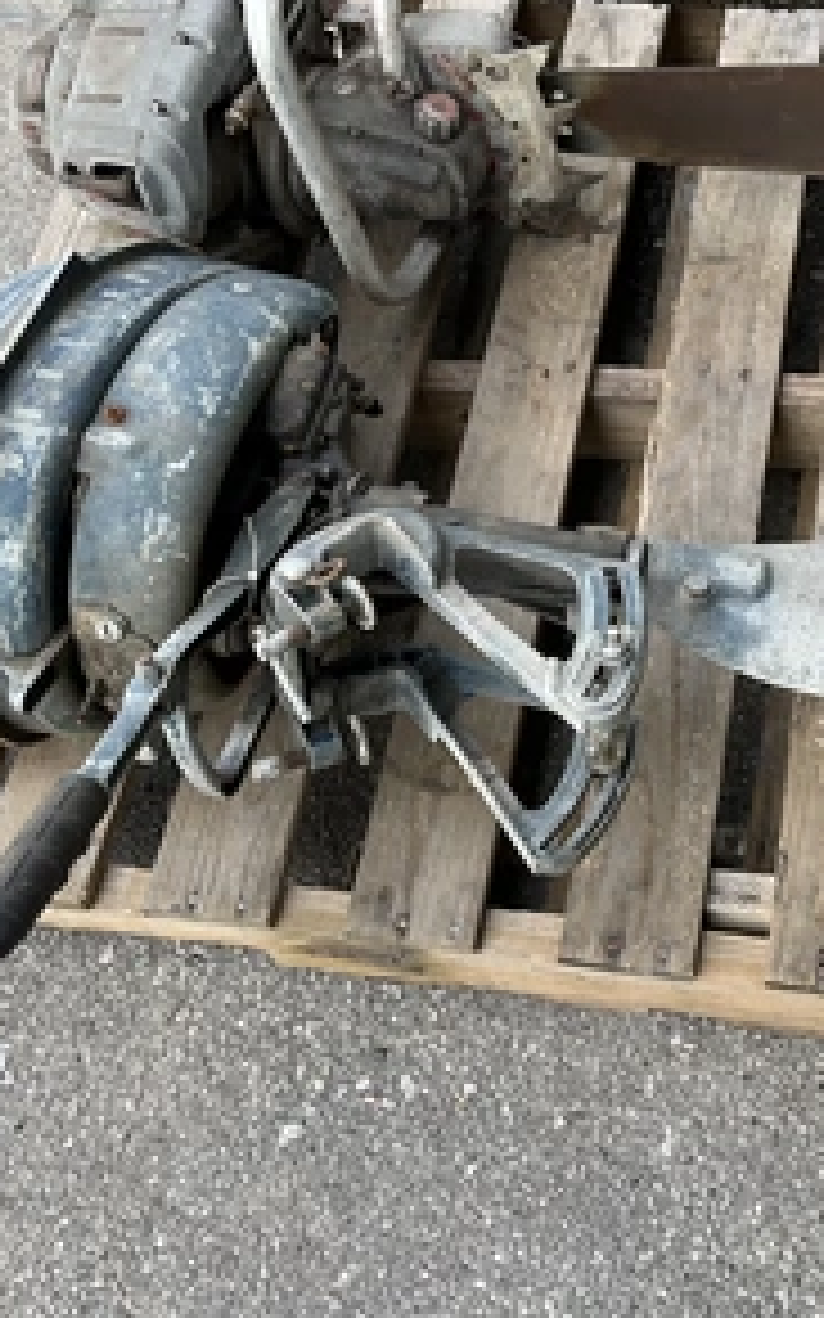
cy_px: 670
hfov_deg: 30.1
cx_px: 599
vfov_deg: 47.2
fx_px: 1510
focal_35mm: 42
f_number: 1.8
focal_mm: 3
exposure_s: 1/122
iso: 20
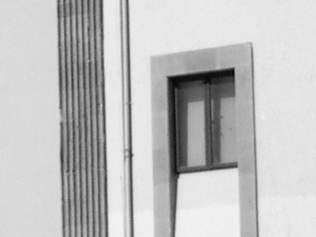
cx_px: -553
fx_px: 3726
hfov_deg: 4.7
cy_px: -355
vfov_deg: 3.6
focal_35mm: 408
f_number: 10.4
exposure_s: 1/142
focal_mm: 15.3
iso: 100
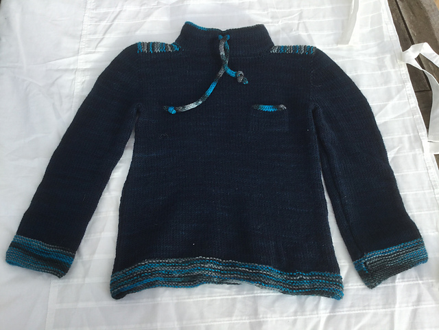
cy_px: 165
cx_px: 220
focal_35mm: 31
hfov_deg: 58.4
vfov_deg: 45.4
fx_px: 393
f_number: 2.4
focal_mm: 3.3
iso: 25
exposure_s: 1/420
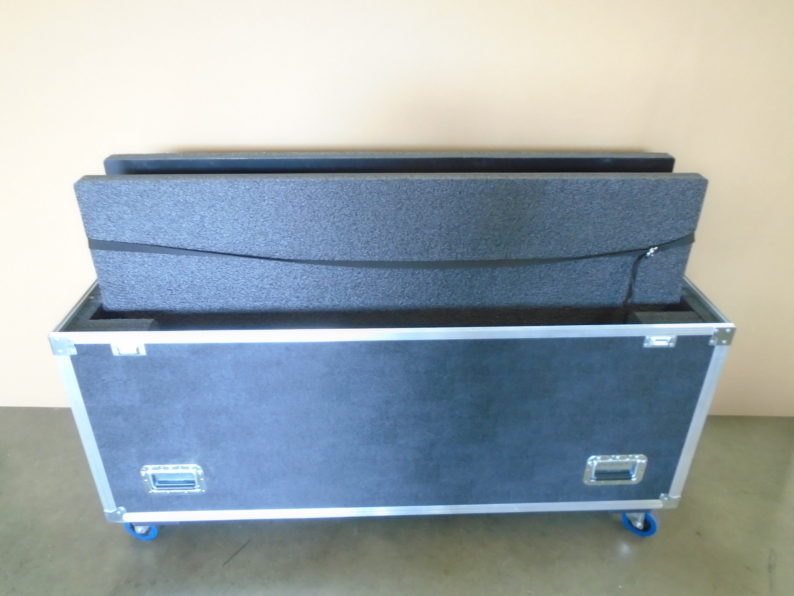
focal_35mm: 26
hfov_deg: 67.3
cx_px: 397
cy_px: 298
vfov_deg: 53.1
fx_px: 596
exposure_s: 1/13
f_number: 3.2
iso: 400
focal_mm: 4.6
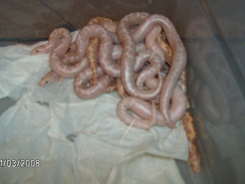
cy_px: 86
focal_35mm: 50
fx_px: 354
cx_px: 114
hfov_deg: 38.2
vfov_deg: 29.1
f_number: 3.1
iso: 200
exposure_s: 1/74
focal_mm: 7.7
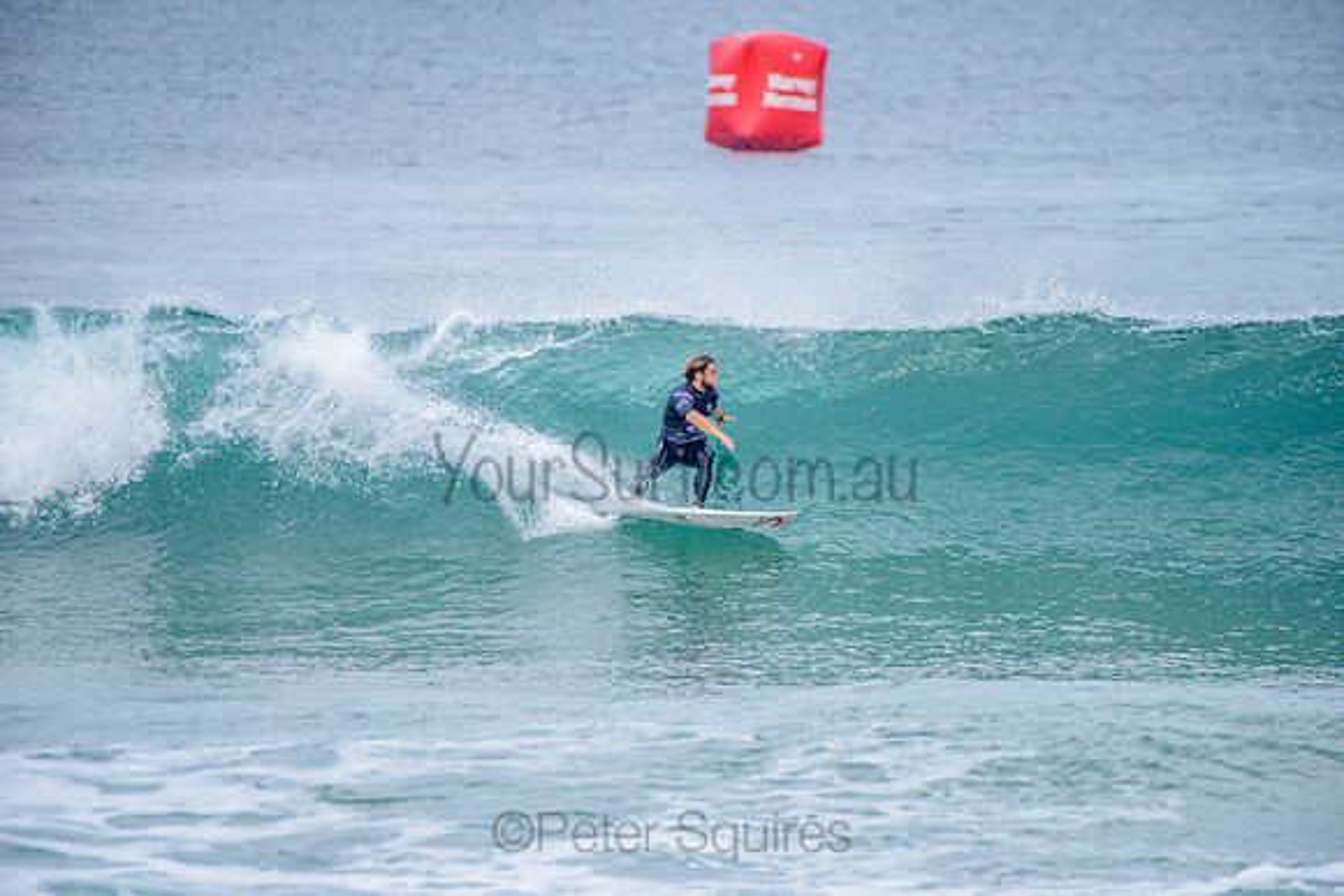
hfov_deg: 4.1
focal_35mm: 500
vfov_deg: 2.8
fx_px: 18670
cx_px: 672
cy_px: 448
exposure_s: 1/2000
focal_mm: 500
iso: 400
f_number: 5.6
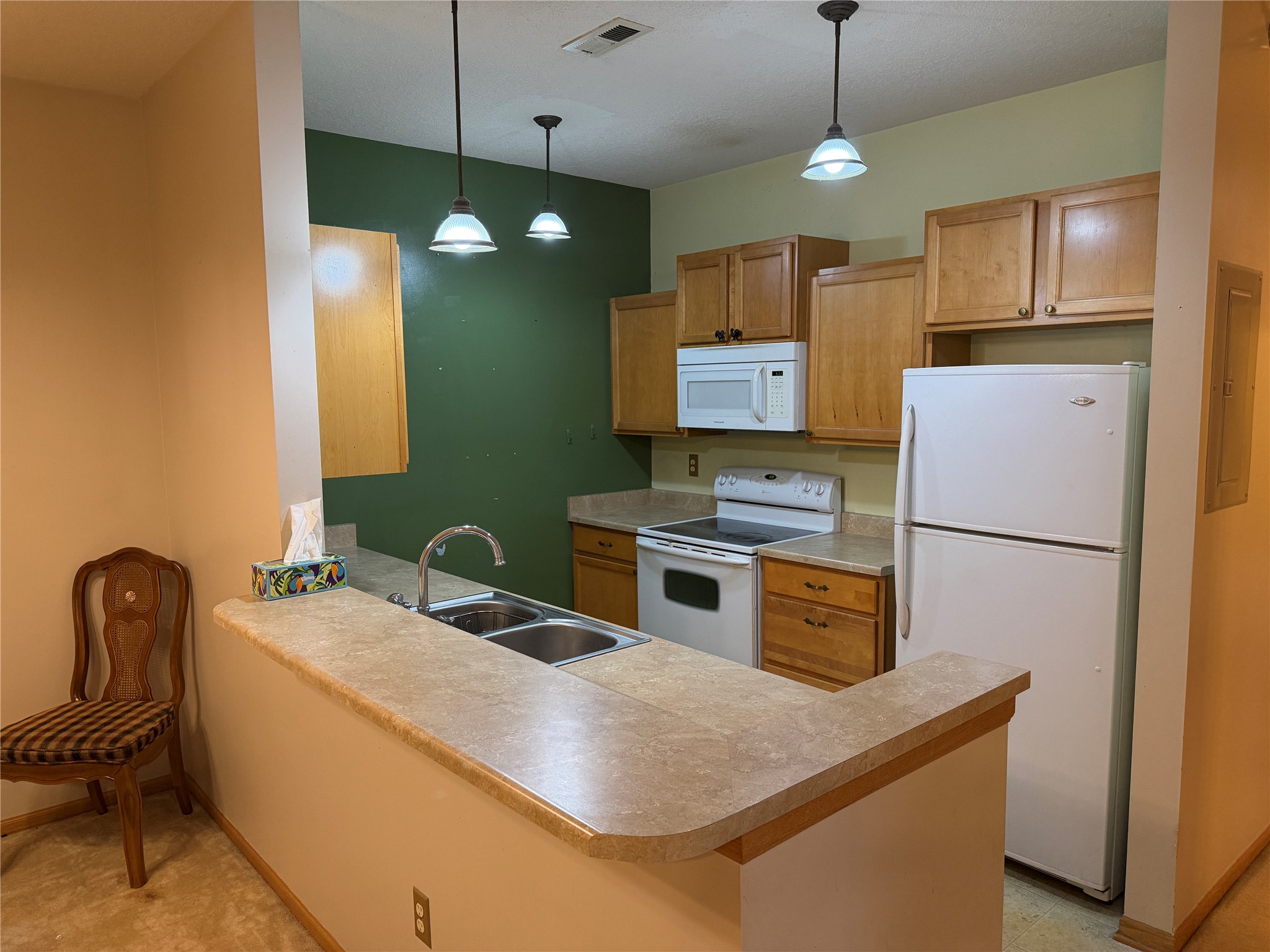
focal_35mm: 24
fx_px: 881
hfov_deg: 71.6
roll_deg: +0.4
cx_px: 635
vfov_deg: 56.8
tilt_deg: -7.0
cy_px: 476
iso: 320
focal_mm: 6.76
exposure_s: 1/120
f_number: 1.78
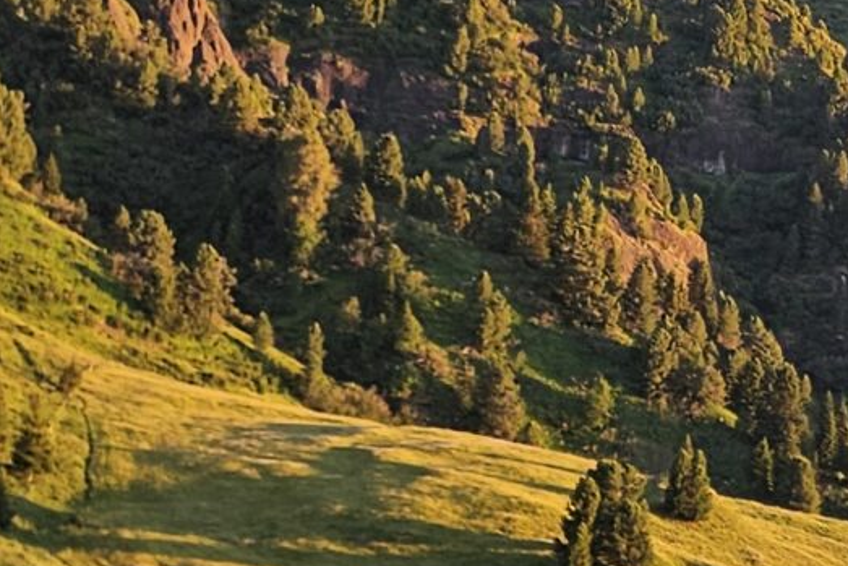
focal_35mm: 117
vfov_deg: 11.7
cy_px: 326
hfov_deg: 14.0
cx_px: 1814
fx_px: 2757
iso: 32
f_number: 1.8
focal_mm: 5.4
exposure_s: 1/180
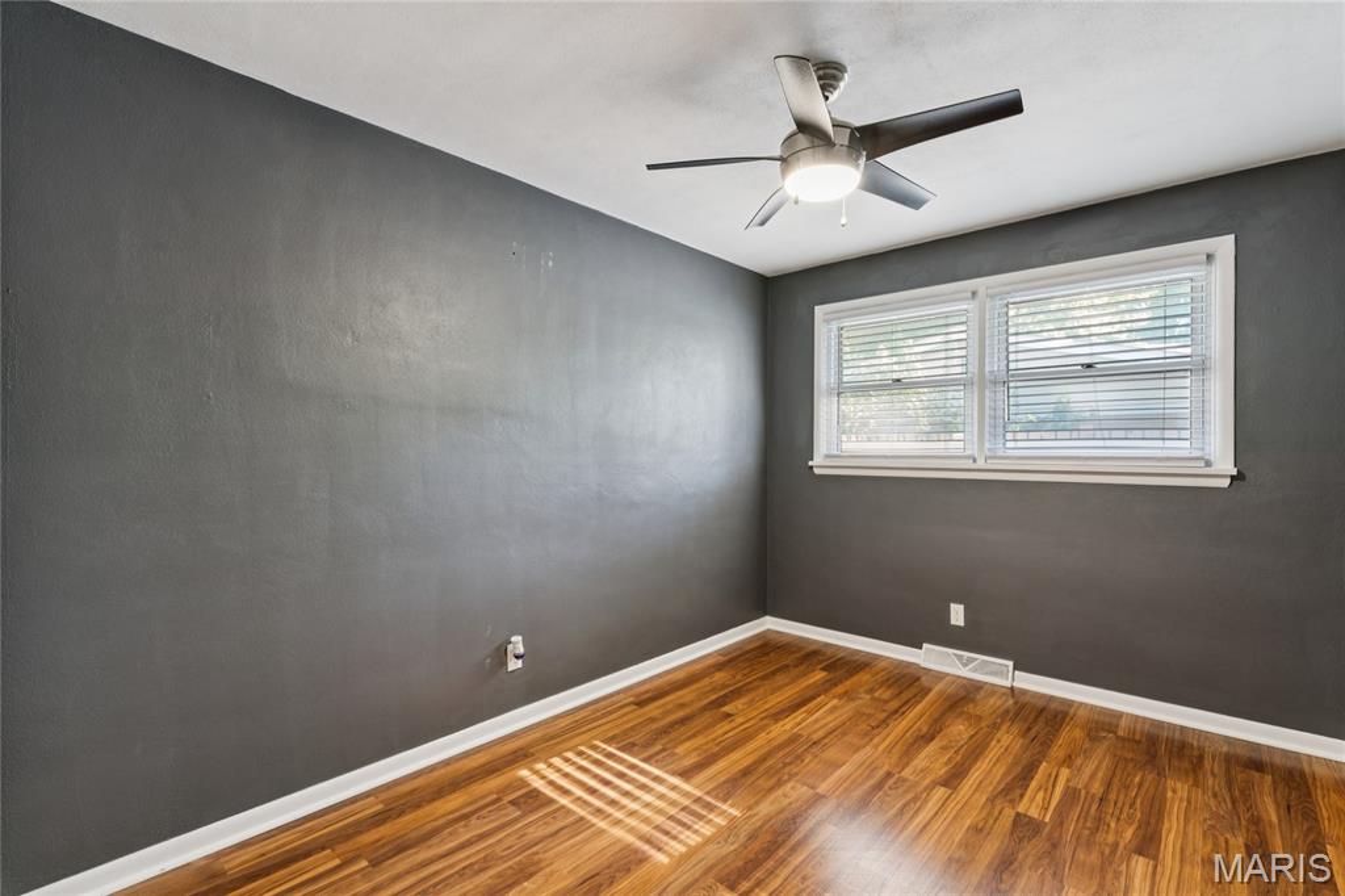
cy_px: 448
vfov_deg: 73.4
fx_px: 601
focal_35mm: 16
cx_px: 672
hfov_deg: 96.4
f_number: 13
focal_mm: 16.1
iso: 320
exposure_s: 1.3
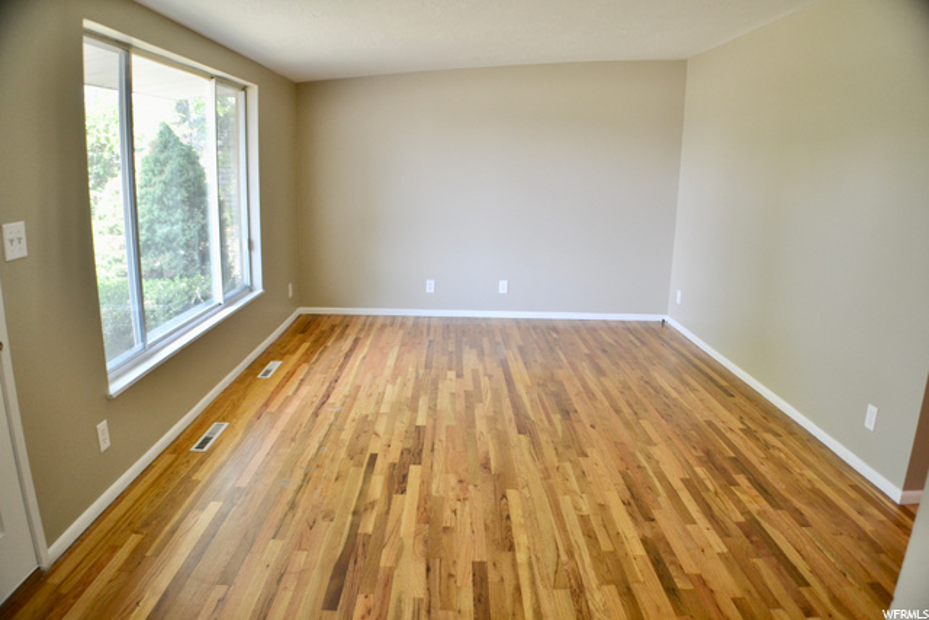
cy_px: 310
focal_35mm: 30
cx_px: 464
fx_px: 774
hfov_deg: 61.9
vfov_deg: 43.6
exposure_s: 1/80
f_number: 4.5
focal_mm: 20
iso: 400
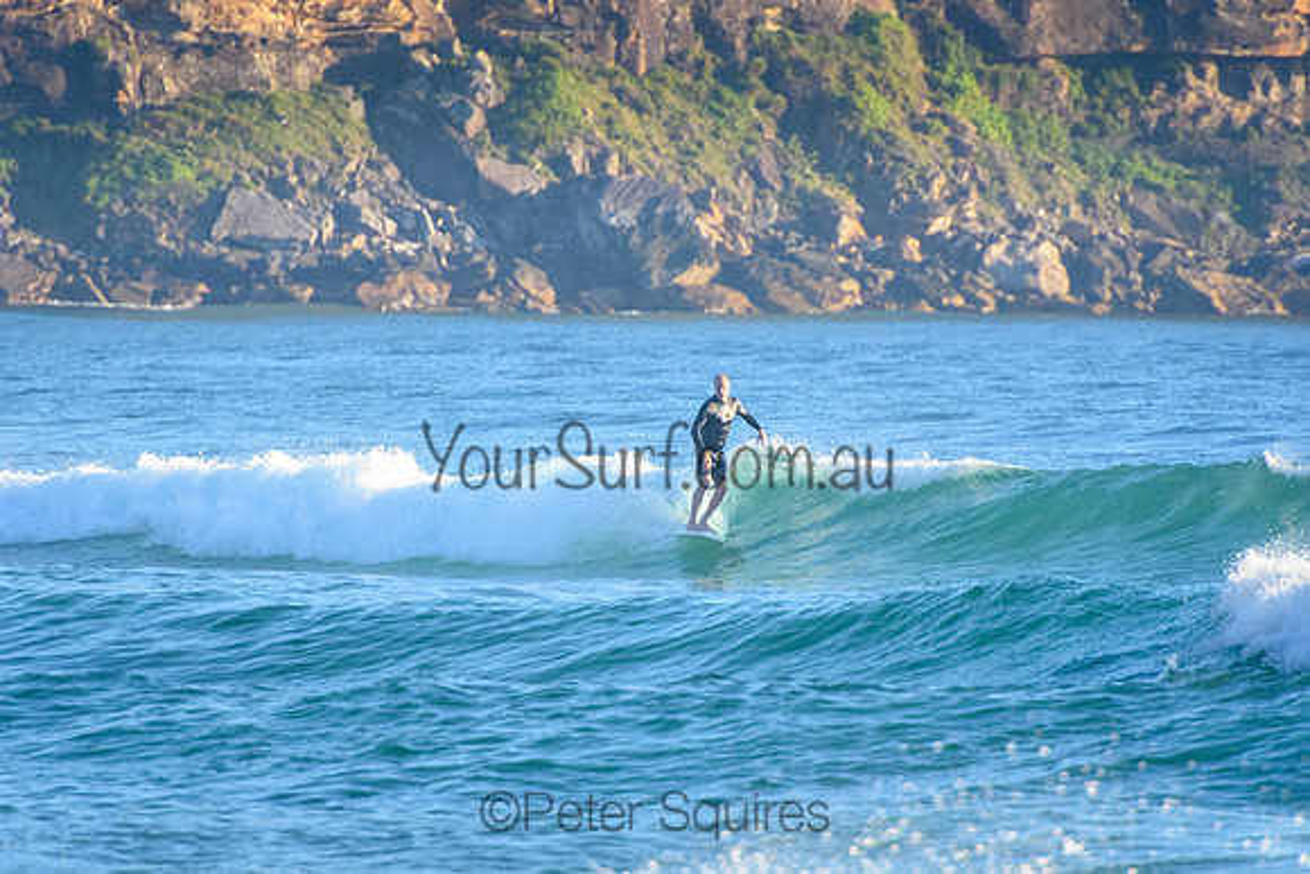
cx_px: 655
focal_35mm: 600
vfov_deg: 2.3
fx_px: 21837
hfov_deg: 3.4
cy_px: 437
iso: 1100
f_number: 5.6
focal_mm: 400
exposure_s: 1/2500
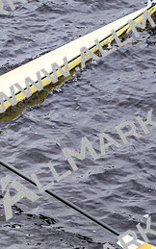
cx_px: -82
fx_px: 3107
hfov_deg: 2.9
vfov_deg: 4.6
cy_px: 129
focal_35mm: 457
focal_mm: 200
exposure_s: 1/2000
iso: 320
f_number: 2.8
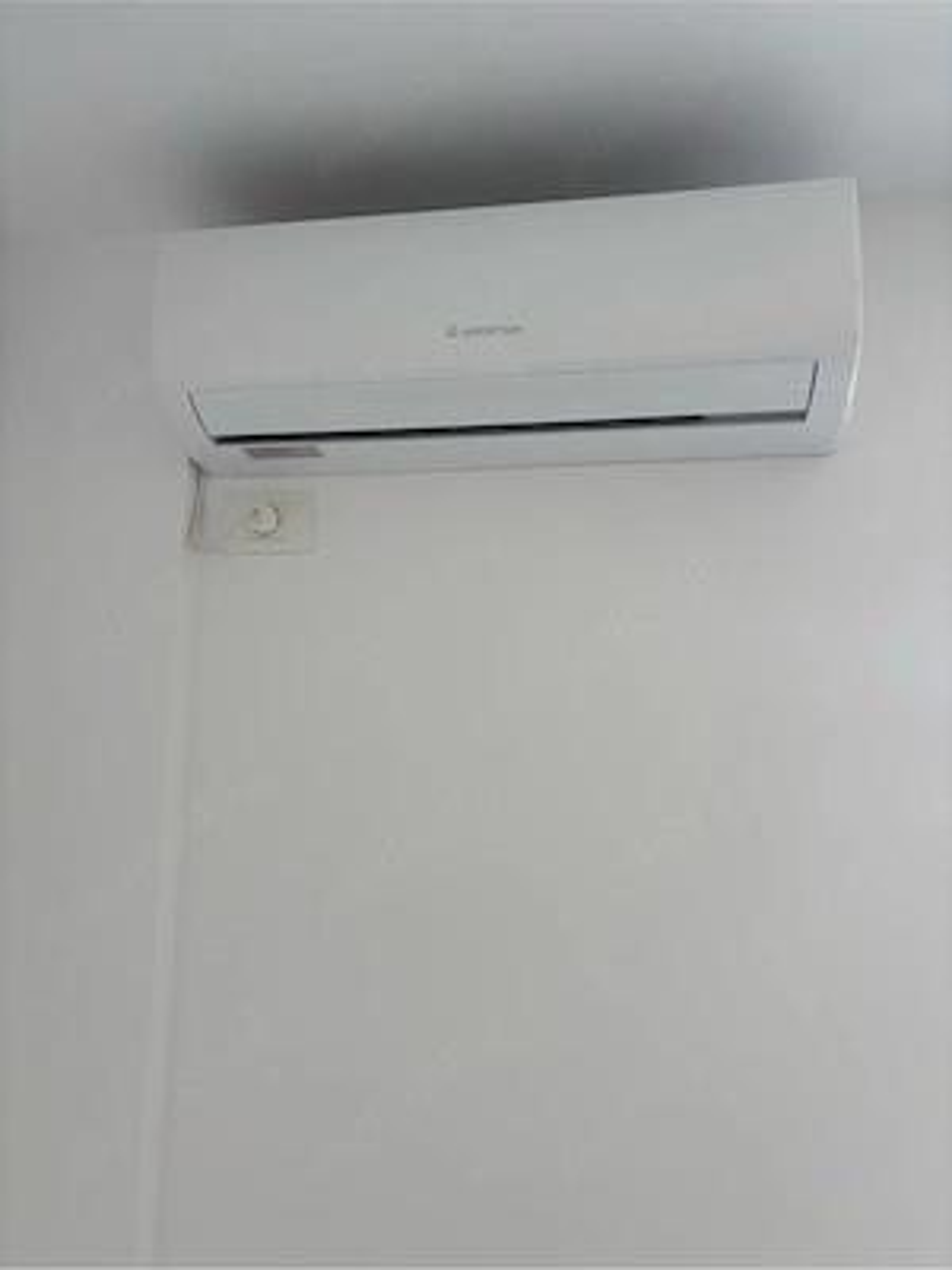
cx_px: 476
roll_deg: -2.5
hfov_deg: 53.1
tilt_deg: +8.8
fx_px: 953
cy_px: 635
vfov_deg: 67.3
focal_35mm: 26
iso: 80
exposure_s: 1/100
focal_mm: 5.96
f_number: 1.6
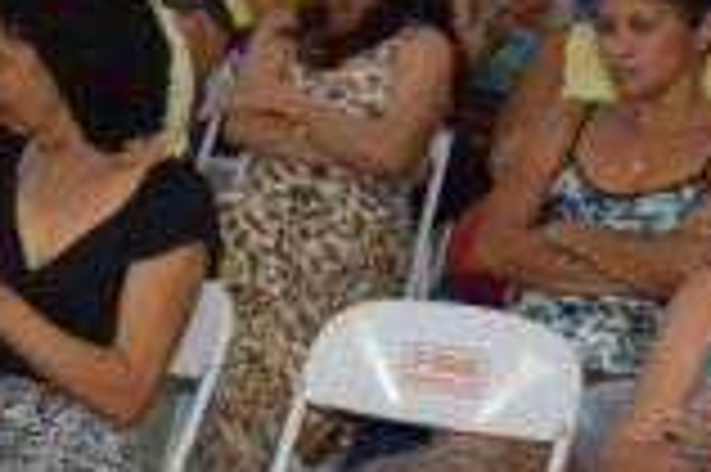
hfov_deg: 10.8
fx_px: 3453
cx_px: -662
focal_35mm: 175
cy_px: 609
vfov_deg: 7.7
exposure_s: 1/60
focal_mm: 18
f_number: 3.5
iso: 1400
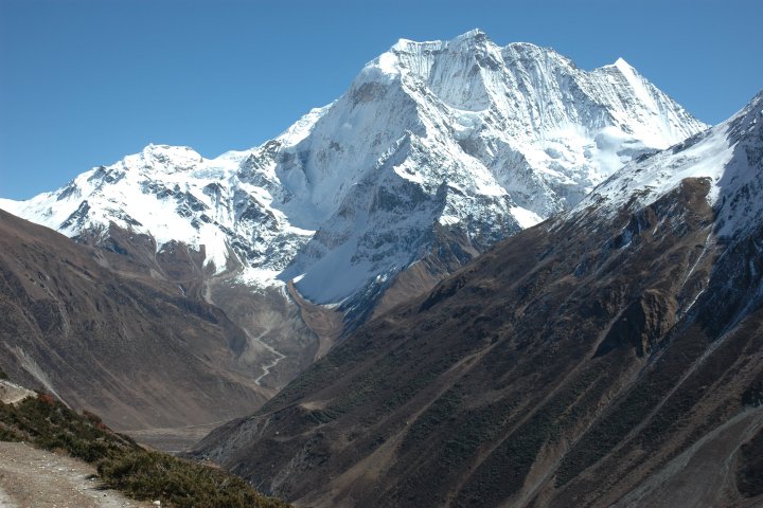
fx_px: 922
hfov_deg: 45.0
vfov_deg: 30.8
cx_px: 382
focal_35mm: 44
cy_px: 254
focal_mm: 29
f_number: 9
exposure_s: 1/320
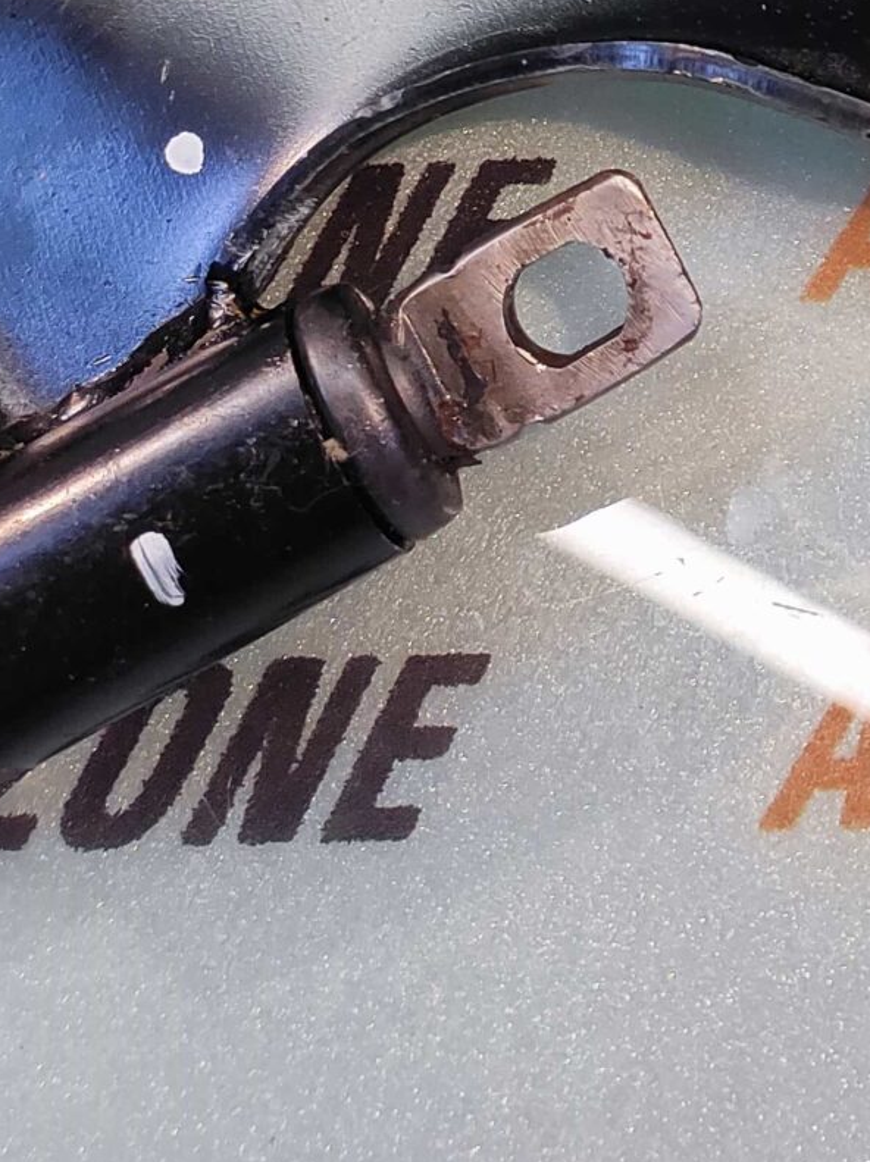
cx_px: 1173
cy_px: -548
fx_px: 1846
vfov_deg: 26.3
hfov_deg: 23.1
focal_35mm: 55
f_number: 1.79
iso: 125
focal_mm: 4.74
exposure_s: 1/33
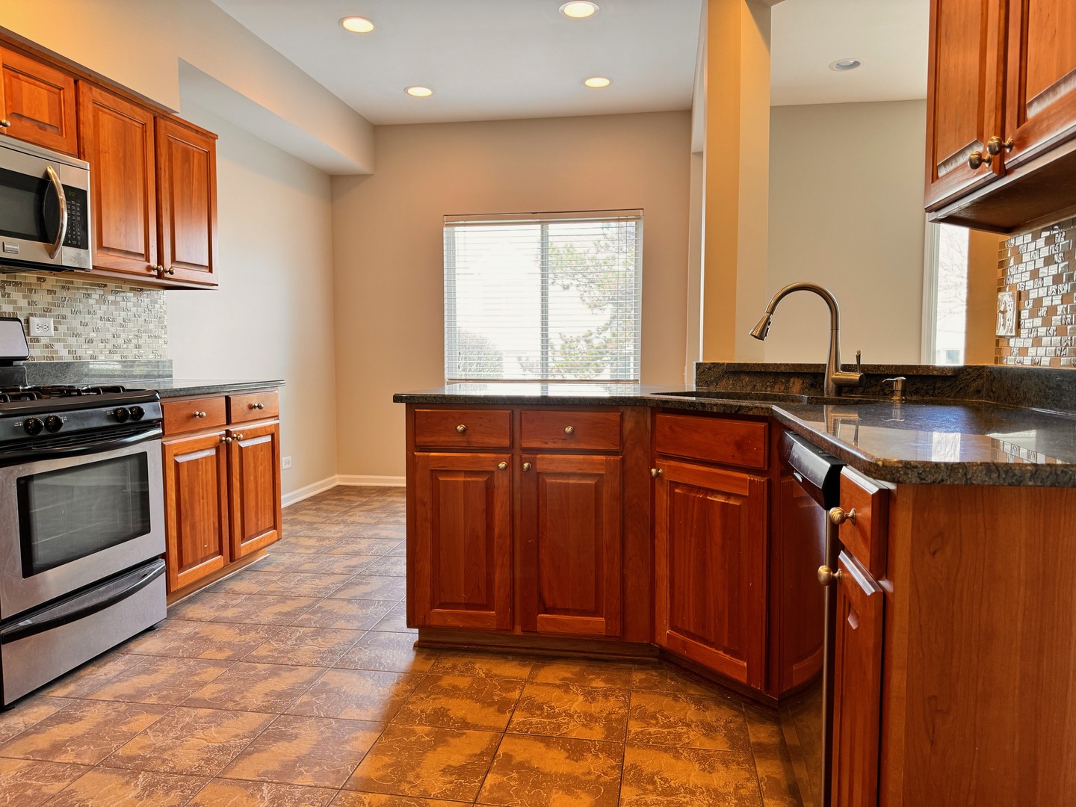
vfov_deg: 56.8
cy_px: 404
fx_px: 746
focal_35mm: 24
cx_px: 538
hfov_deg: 71.6
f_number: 1.78
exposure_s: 1/60
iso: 125
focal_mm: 6.86
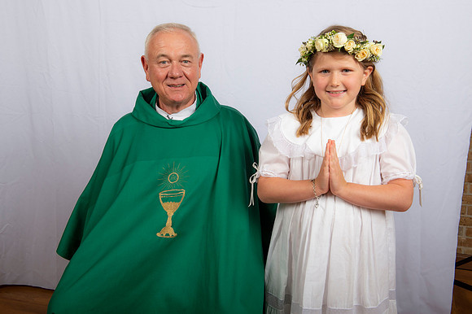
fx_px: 577
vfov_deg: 30.5
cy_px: 157
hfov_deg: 44.5
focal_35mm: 44
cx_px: 236
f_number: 8
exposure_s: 1/200
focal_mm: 44
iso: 320
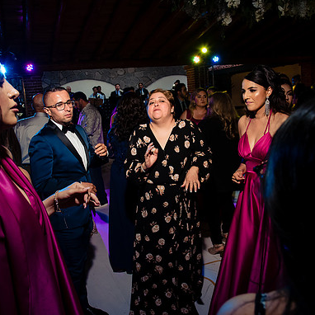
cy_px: 158
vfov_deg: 52.5
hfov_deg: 52.5
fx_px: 319
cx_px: 148
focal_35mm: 31
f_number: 7.1
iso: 2000
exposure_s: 1/80
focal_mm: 24
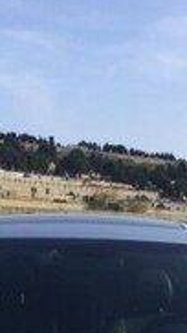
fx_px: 760
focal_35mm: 86
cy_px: 443
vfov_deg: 22.0
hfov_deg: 14.0
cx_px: 103
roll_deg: -2.9
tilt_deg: -14.7
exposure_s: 1/1799
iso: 32
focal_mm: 4.15
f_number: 2.2
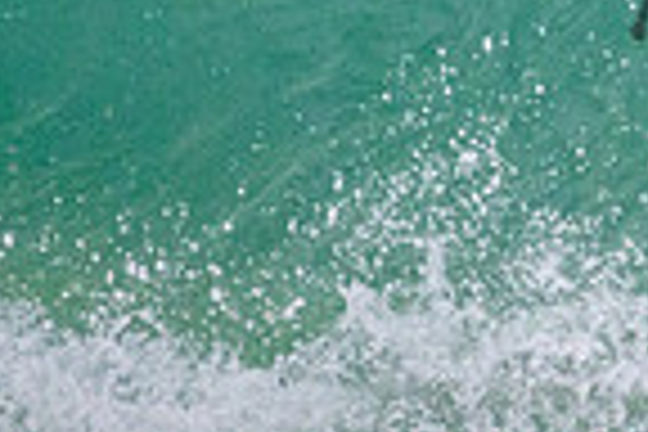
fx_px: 73920
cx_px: 1076
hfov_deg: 0.5
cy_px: -311
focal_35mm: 4107
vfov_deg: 0.3
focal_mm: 800
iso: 3200
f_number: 11
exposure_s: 1/2000
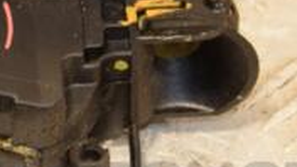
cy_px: -37
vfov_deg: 2.5
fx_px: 3804
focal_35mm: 483
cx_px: -20
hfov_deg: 4.5
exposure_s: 1/125
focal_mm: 90
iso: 800
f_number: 5.6
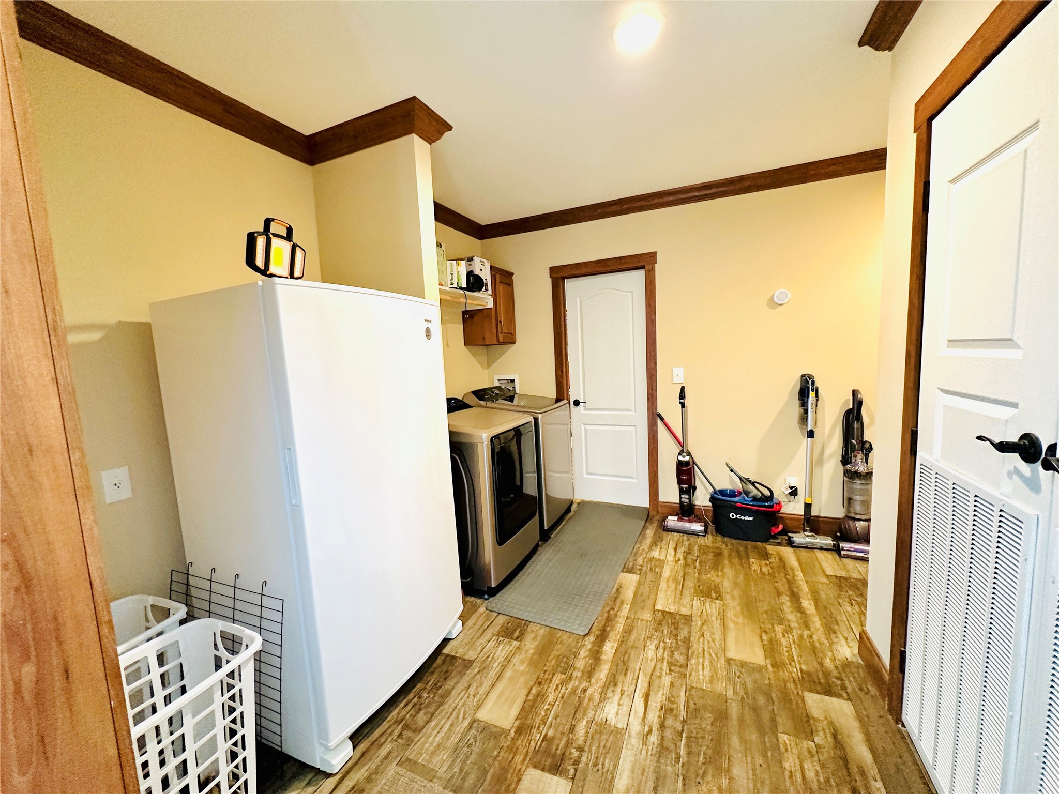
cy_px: 397
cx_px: 530
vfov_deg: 85.7
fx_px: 428
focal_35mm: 14
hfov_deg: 102.1
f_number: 2.2
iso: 320
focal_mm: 2.22
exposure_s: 1/60
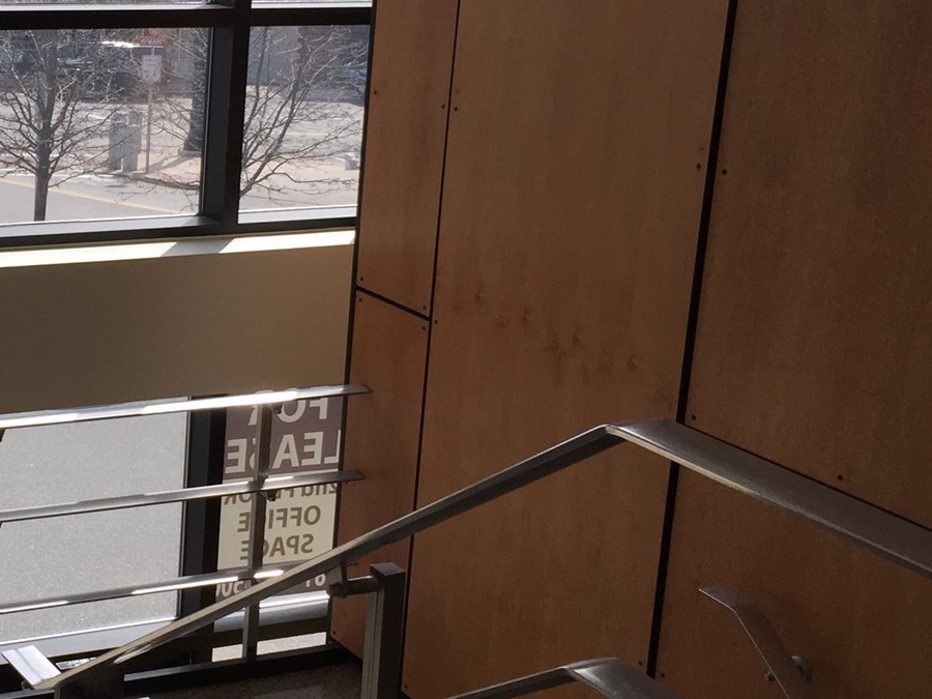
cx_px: -3
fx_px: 1777
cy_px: 253
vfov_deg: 22.2
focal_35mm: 66
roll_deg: -2.1
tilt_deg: -13.0
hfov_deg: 27.7
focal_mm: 4.15
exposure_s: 1/1319
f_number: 2.2
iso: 40
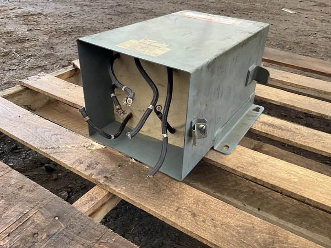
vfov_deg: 46.8
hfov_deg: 59.9
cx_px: 170
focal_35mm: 30
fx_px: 287
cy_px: 121
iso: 125
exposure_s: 1/60
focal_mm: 3
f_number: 1.8
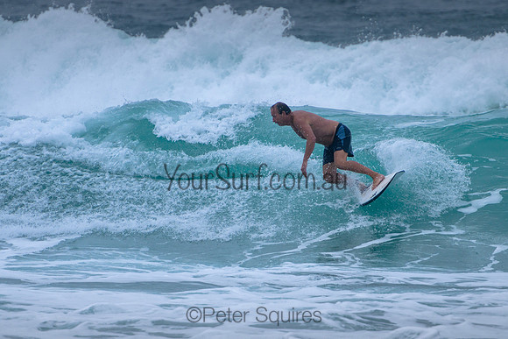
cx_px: 269
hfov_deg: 3.7
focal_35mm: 550
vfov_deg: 2.5
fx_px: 7765
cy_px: 174
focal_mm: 400
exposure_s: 1/2000
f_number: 5.6
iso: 250
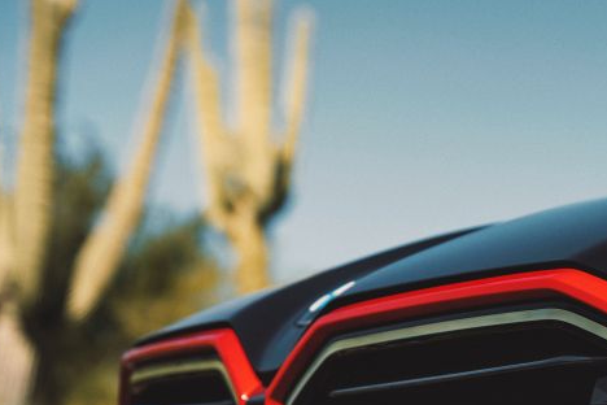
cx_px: 495
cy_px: 408
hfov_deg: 14.4
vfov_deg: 9.6
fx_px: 2394
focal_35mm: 142
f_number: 3.5
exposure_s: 1/400
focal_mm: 70
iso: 100
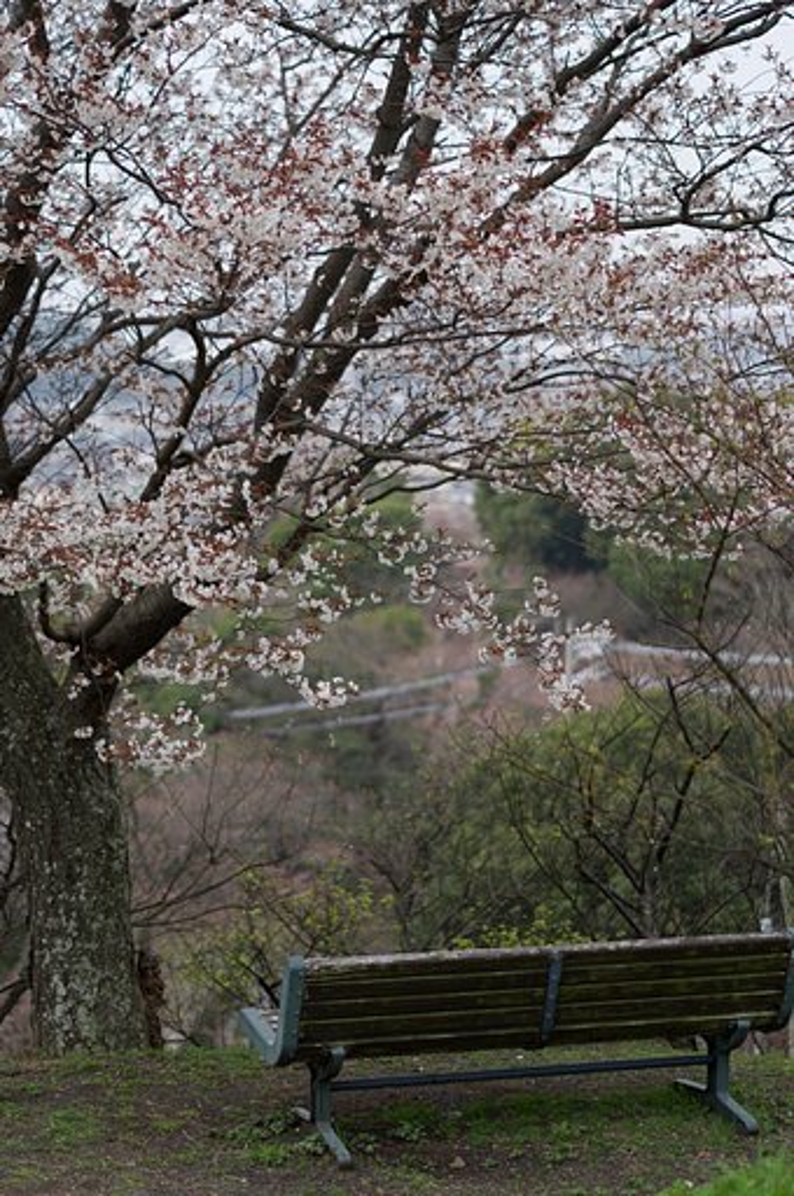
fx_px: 2488
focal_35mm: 75
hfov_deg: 18.1
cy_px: 598
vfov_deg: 27.0
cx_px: 397
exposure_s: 1/2000
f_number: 1.8
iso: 100
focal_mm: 50
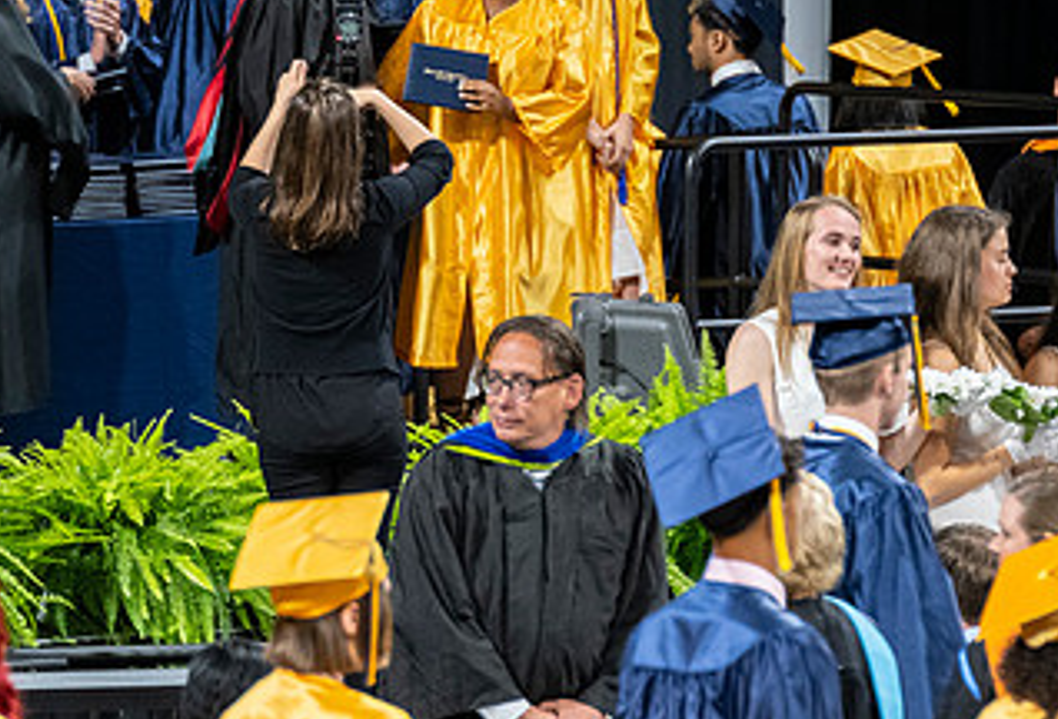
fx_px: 15282
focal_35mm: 517
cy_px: 204
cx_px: 486
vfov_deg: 2.7
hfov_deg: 4.0
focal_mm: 190
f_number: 4
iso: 2000
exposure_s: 1/200
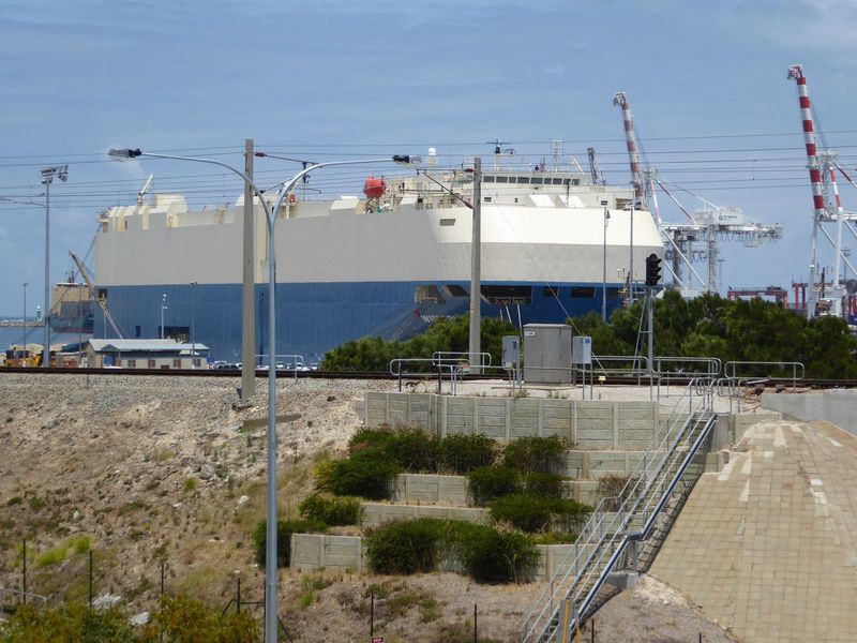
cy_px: 322
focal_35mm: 150
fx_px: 3714
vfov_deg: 9.9
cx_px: 428
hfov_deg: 13.2
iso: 80
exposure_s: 1/640
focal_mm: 24.2
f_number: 5.3
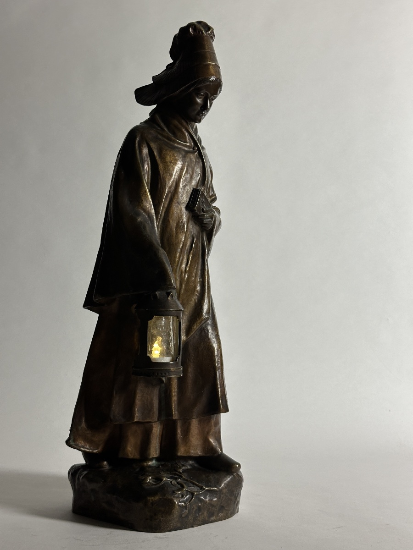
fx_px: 764
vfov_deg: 39.7
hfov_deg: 30.3
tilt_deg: +1.9
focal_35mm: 48
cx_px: 206
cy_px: 275
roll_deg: -2.2
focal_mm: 6.86
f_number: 1.78
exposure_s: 1/50
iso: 100
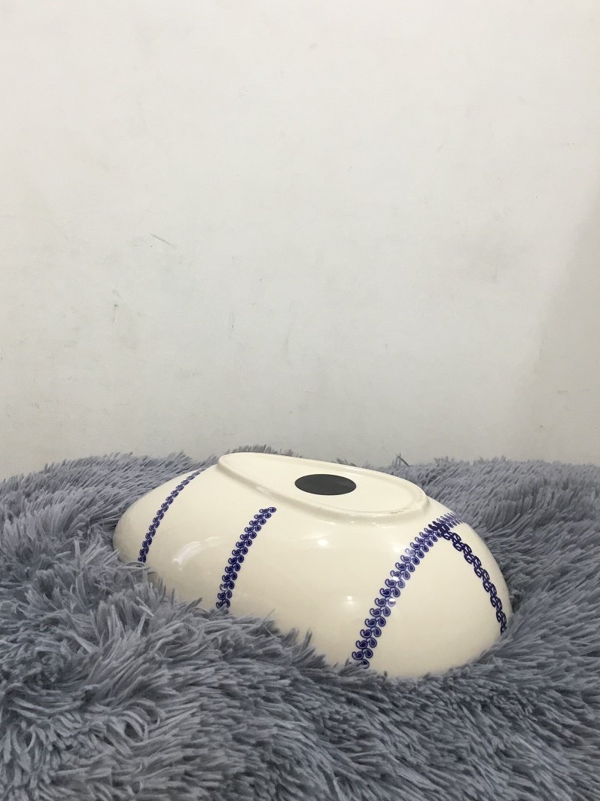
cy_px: 402
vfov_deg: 52.6
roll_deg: +0.9
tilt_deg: -11.6
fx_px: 809
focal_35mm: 35
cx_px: 272
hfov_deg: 40.7
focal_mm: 3.3
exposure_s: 1/33
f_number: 2.4
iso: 80
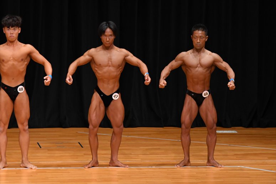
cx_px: 138
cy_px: 92
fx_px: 2184
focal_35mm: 285
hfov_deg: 7.2
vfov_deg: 4.8
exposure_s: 1/400
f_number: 5.6
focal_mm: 190
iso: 3200
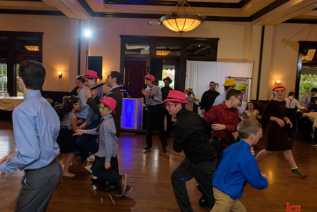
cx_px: 137
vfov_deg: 43.7
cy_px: 106
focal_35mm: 30
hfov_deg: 61.6
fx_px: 264
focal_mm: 24
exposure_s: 1/125
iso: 1600
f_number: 3.2
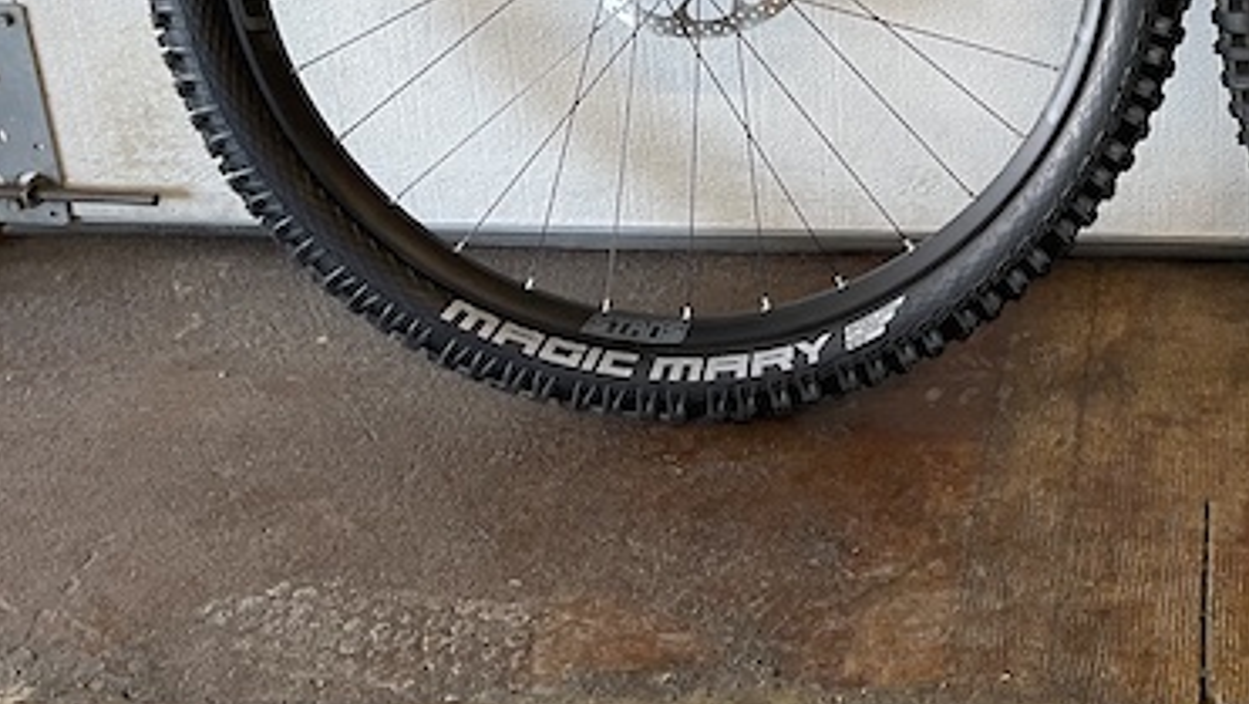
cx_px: 1212
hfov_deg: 32.0
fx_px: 2021
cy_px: -81
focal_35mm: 61
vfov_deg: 18.9
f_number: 1.6
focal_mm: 4.2
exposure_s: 1/60
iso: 80
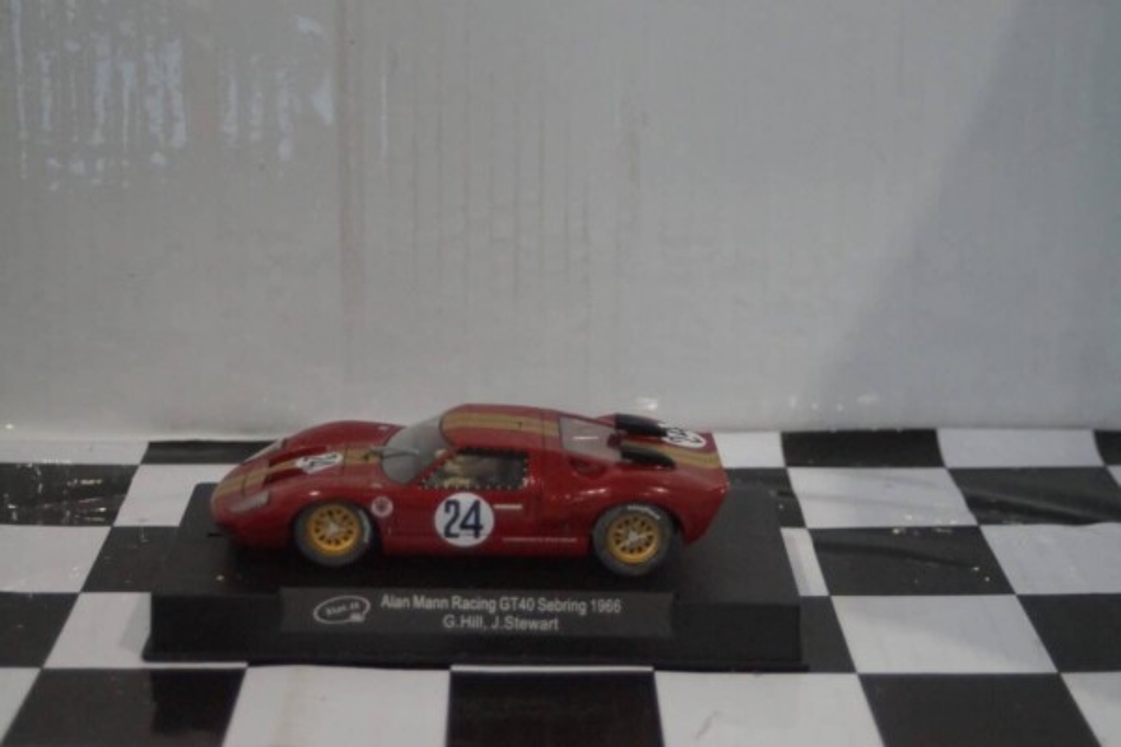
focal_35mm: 75
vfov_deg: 18.2
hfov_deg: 27.0
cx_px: 560
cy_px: 374
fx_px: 2335
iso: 3200
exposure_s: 1/160
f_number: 4.5
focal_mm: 50
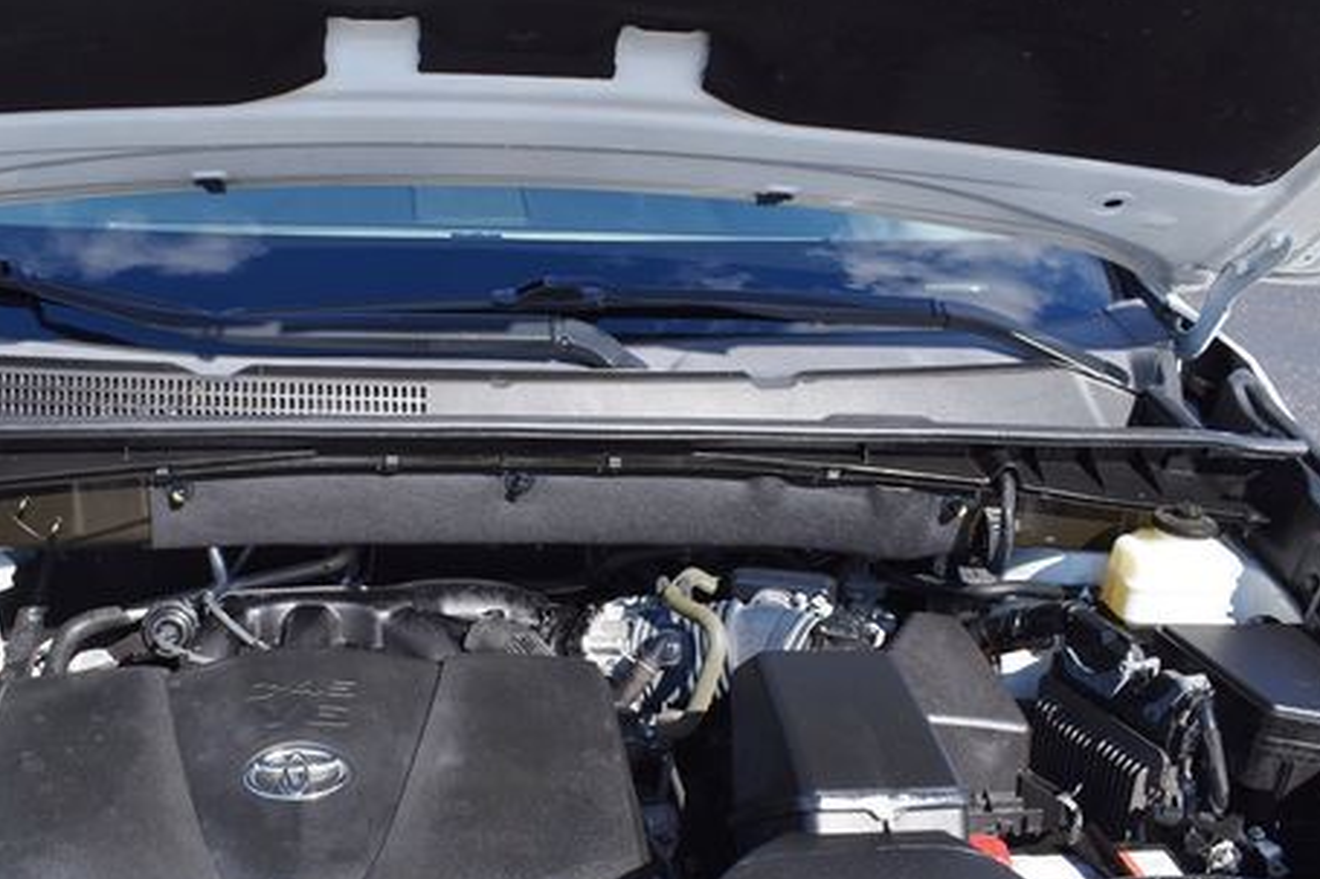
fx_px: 1393
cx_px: 505
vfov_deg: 34.8
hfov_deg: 50.3
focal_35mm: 38
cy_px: 556
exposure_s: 1/250
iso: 110
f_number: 8
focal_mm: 18
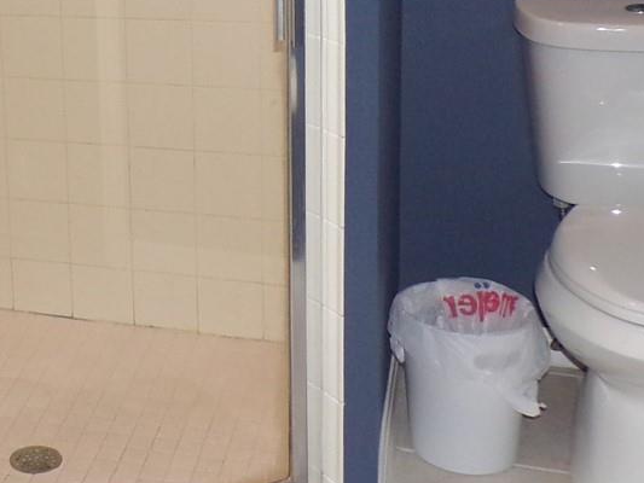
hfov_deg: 25.3
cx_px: -48
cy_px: -37
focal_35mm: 72
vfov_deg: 19.6
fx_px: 1340
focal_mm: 4.3
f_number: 3
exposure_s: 1/60
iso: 200
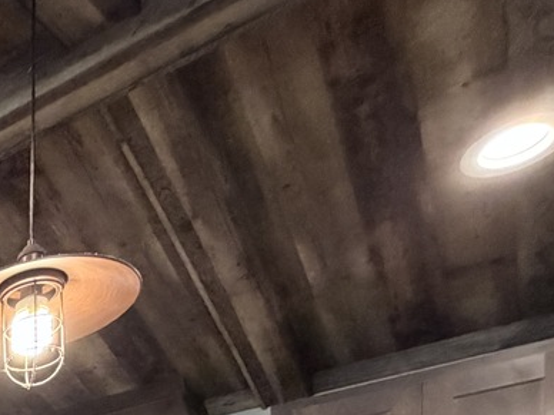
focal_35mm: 52
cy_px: 742
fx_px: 832
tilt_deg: -2.5
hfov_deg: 24.4
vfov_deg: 20.3
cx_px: -357
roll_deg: -0.6
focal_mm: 2.22
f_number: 2.2
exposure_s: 1/60
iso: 320
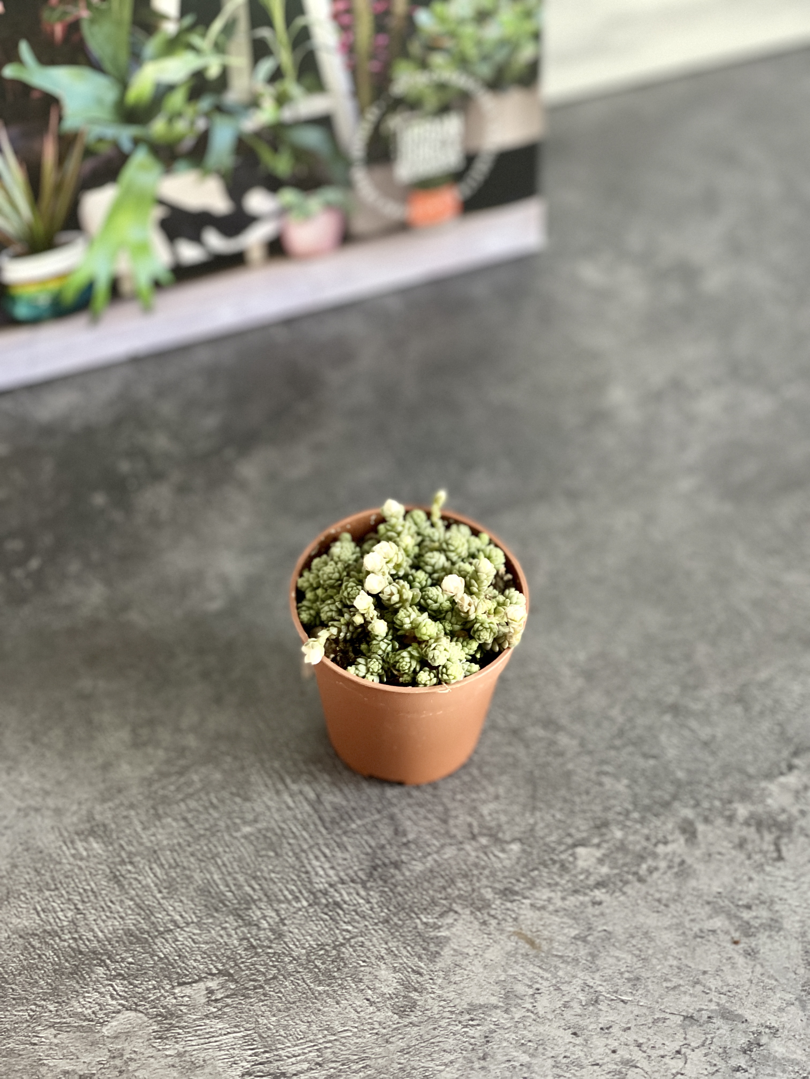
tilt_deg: -49.6
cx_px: 405
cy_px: 540
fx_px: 1997
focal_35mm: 64
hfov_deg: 22.9
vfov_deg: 30.3
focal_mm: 7.5
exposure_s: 1/40
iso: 320
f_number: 2.2
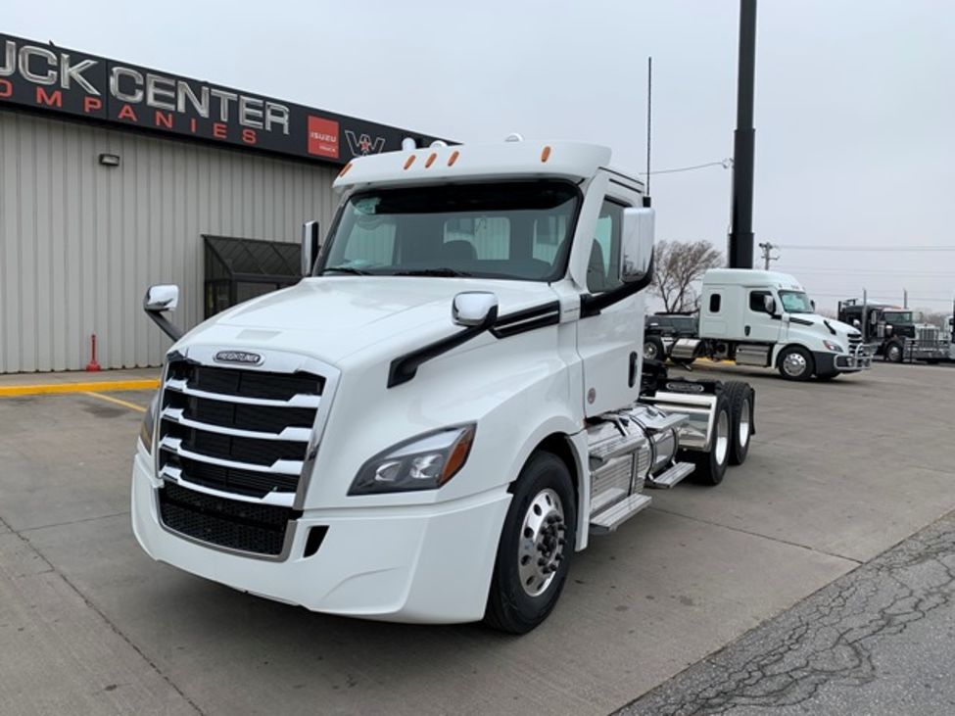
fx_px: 717
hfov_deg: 67.3
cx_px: 478
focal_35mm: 26
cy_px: 358
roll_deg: -0.4
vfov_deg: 53.1
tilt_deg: -2.9
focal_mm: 4.25
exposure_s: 1/777
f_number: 1.8
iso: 25
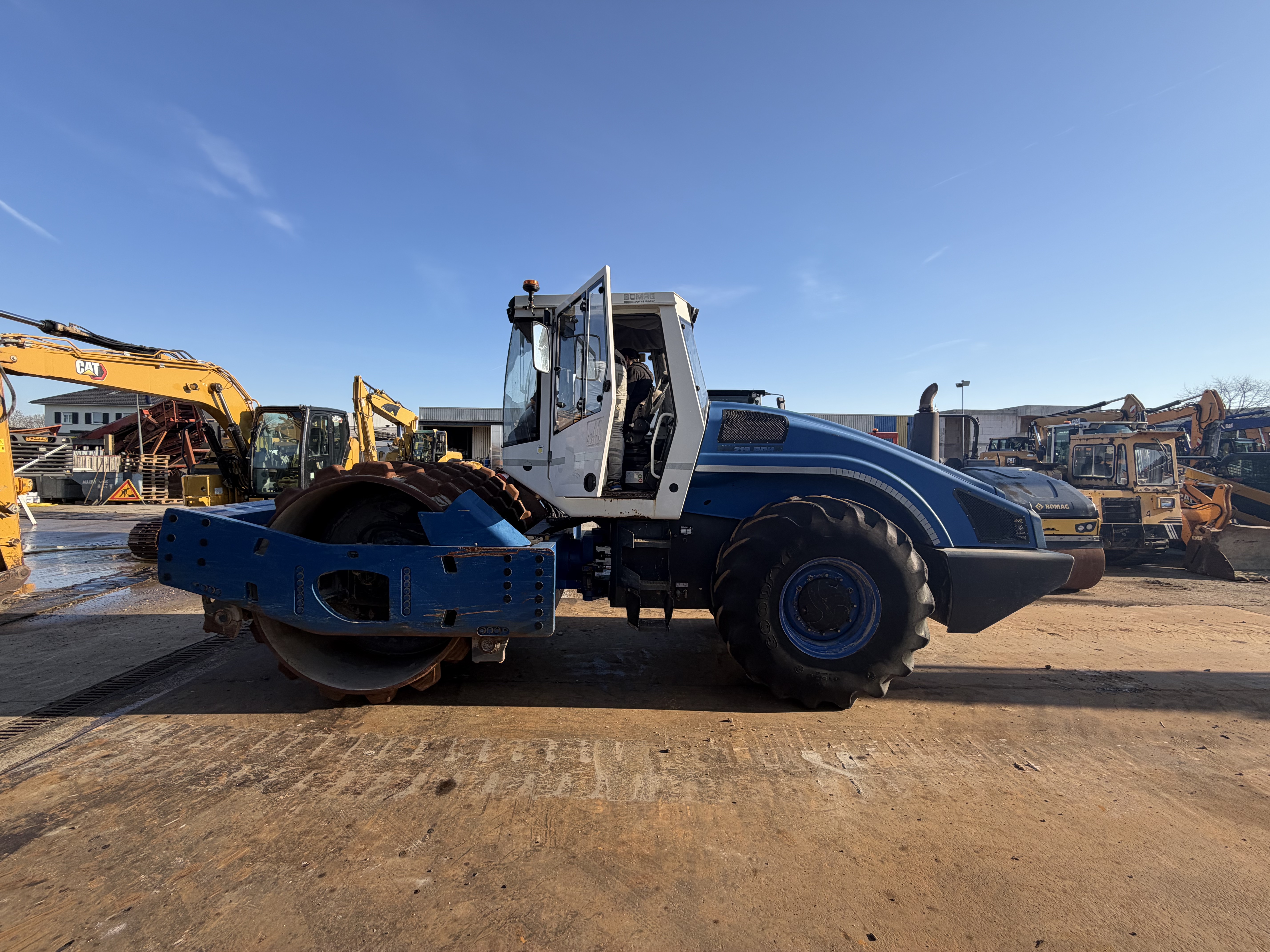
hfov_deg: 102.1
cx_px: 635
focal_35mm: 14
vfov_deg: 85.7
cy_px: 476
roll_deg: +0.0
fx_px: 514
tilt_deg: -0.7
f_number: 2.2
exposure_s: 1/770
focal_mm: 2.22
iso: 32
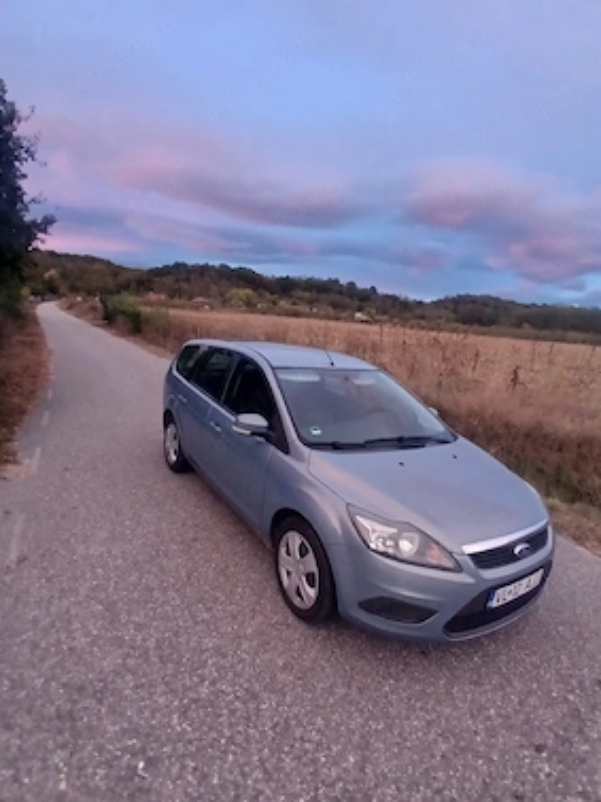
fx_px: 417
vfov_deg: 87.7
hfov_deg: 71.5
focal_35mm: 18
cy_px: 420
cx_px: 316
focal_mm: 1.4
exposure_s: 1/33.3
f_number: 2.2
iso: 160
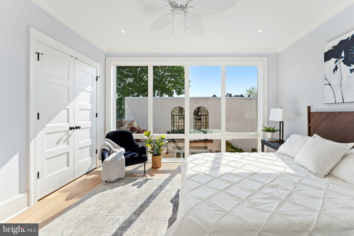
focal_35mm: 14
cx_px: 177
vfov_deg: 81.2
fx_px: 138
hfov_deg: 104.3
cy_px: 118
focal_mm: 14
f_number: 8
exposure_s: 1/320
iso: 500
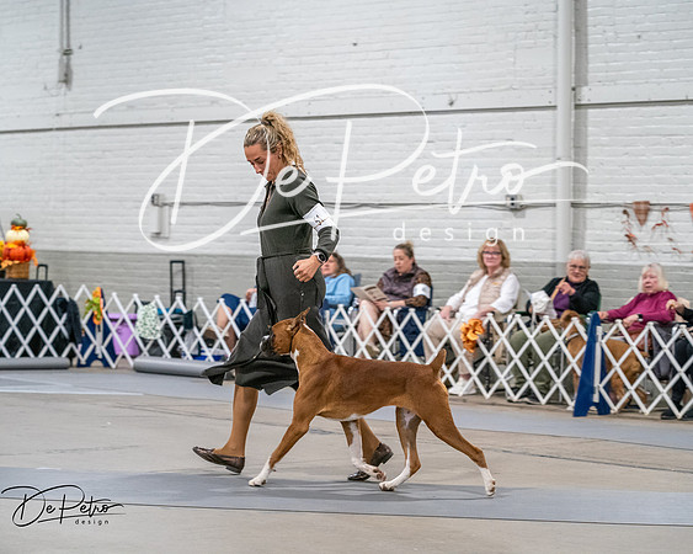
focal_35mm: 101
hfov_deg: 18.9
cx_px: 346
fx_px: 2078
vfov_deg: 15.2
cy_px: 277
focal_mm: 90
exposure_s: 1/250
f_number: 3.5
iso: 6400
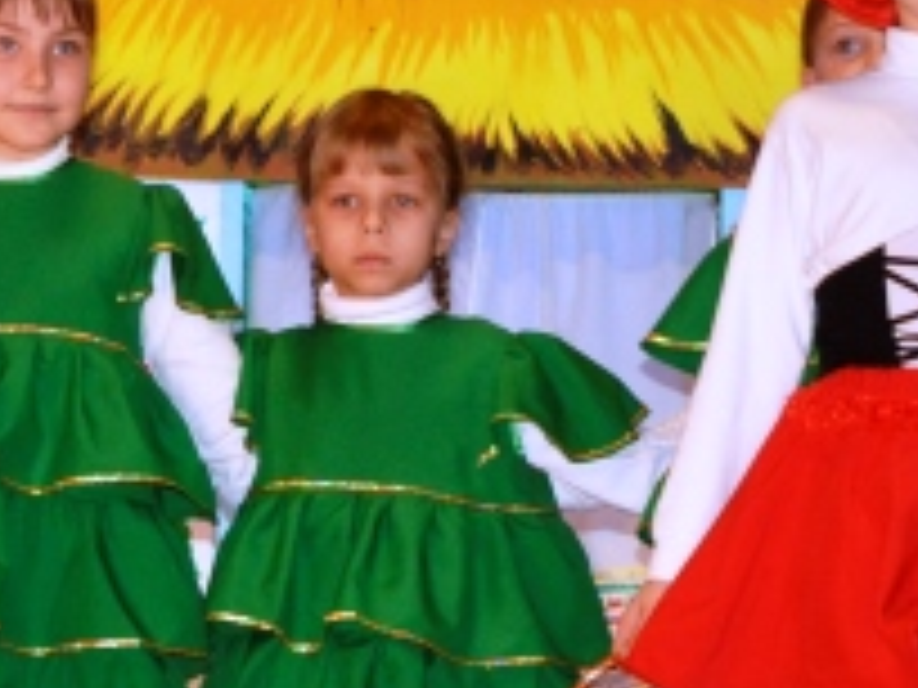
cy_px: 308
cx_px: 855
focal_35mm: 246
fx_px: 6524
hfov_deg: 8.0
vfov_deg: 6.0
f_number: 8
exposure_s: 1/60
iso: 800
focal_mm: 58
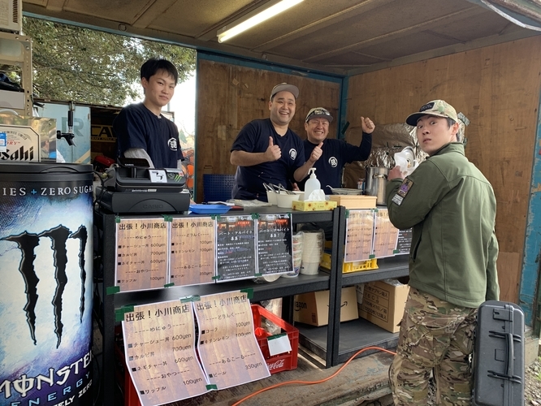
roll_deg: -2.2
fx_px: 406
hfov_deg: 67.3
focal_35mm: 26
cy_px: 203
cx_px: 270
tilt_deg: -3.0
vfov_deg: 53.1
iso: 50
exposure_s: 1/121
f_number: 1.8
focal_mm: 4.25
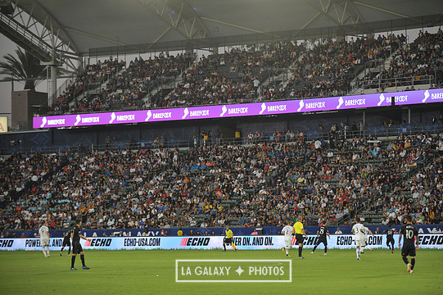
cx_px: 233
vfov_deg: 11.6
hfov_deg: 17.4
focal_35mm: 118
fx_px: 1451
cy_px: 148
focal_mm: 110
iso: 1250
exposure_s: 1/1000
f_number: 2.8
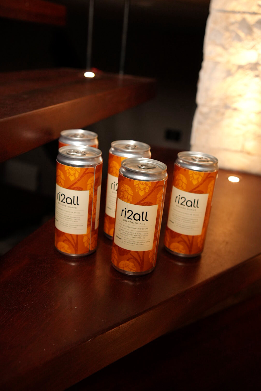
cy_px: 196
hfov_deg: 38.4
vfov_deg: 55.1
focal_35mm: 34
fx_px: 375
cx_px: 130
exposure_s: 1/160
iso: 800
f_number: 2.8
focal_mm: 23
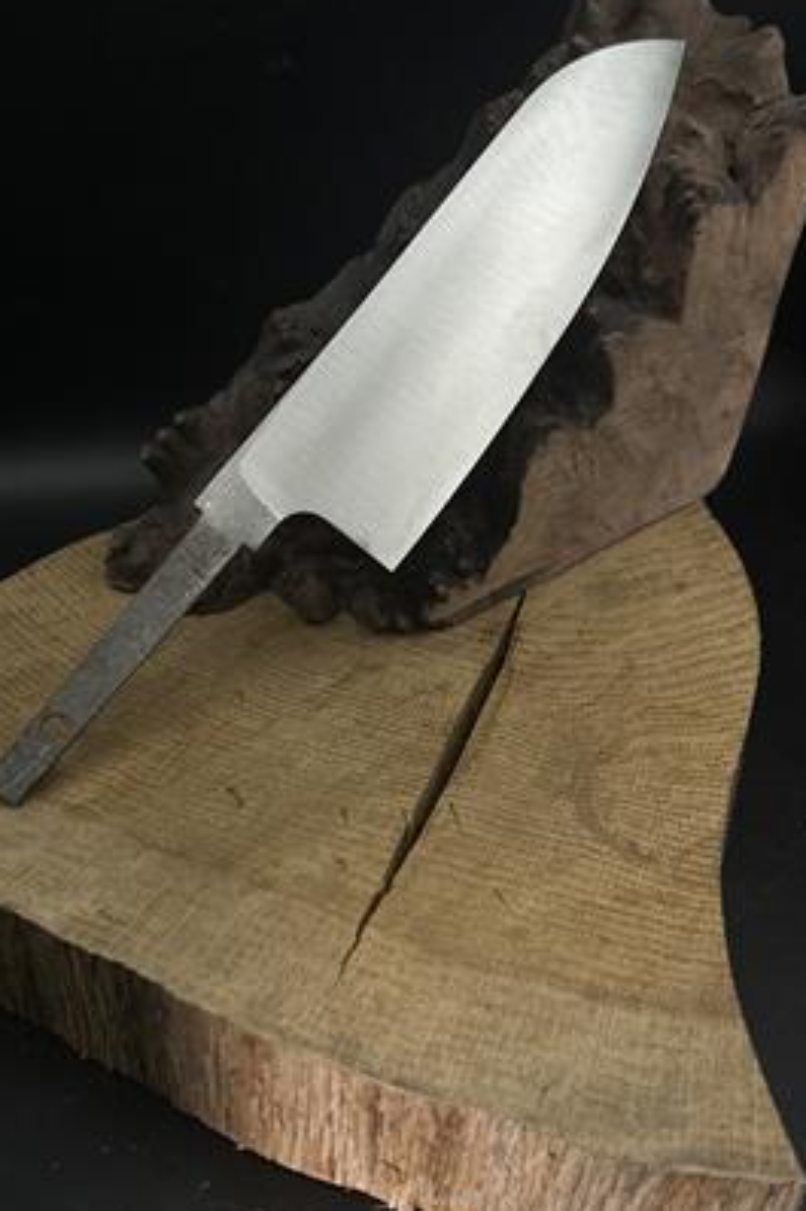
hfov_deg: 49.4
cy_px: 595
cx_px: 365
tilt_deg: -42.0
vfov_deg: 69.4
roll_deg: -0.6
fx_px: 874
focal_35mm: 26
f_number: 1.78
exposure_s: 1/100
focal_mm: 6.86
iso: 200
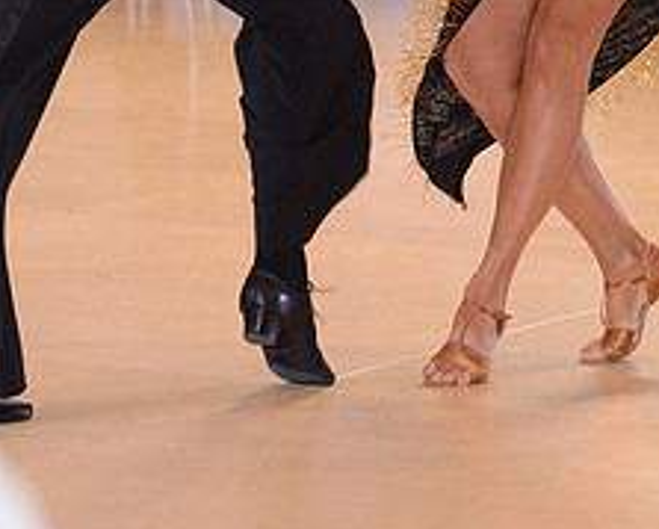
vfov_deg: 5.1
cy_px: -189
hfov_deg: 6.3
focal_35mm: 305
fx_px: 5956
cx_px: 380
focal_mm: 125
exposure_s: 1/250
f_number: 5.6
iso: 1250
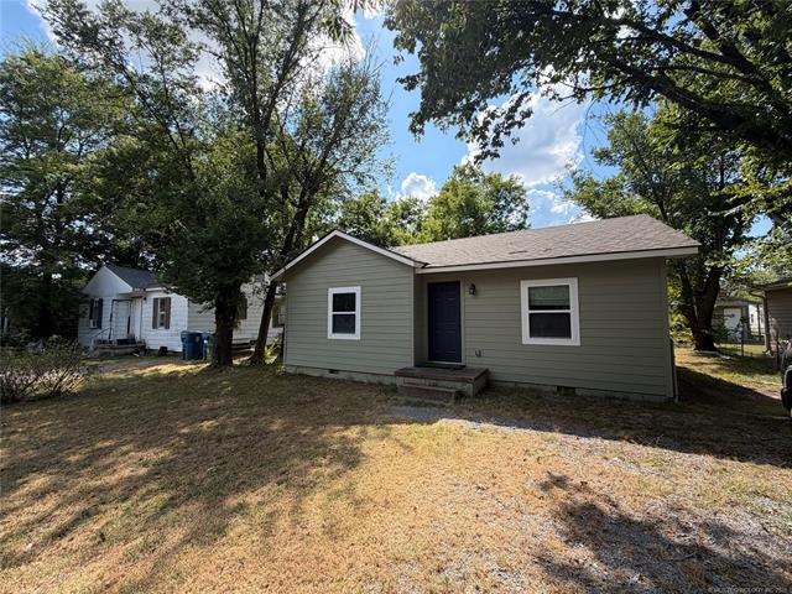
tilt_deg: +4.2
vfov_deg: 85.7
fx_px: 320
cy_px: 297
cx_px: 396
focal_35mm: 14
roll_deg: -0.4
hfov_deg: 102.1
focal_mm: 2.22
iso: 40
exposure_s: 1/535
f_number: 2.2
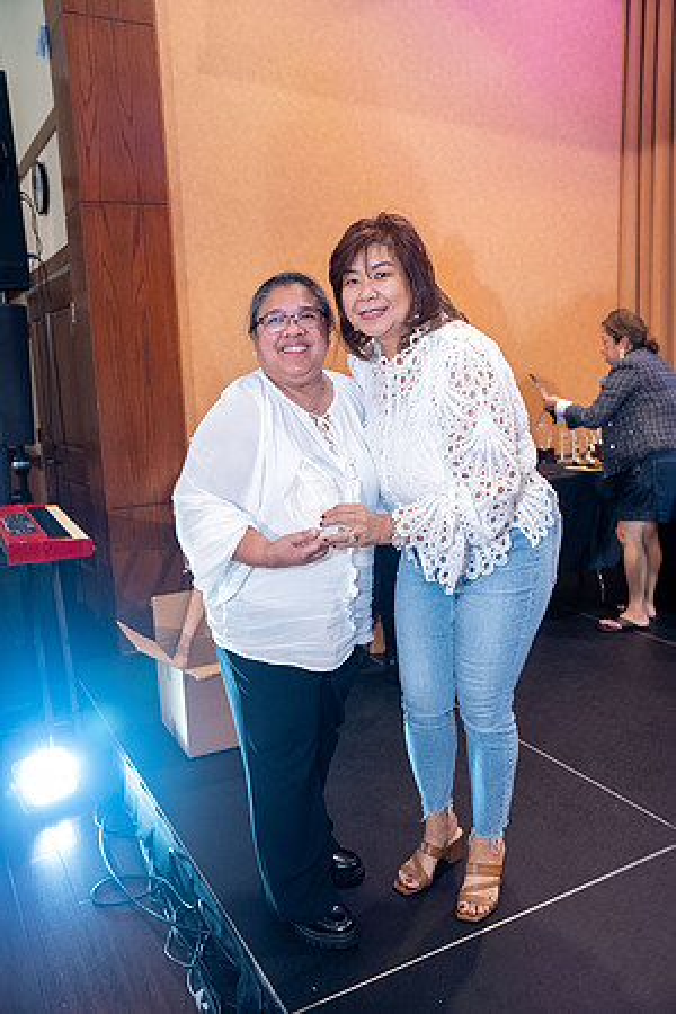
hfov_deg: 45.0
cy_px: 507
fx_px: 817
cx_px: 338
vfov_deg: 63.7
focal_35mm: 29
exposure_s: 1/100
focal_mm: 29
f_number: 2.8
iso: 1600
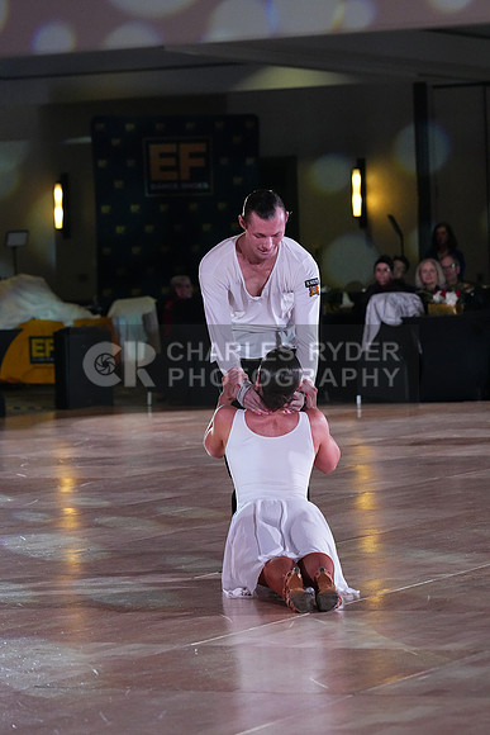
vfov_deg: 14.1
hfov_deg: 9.4
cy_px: 368
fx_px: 2979
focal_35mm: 146
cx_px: 245
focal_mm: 146
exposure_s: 1/400
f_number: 6.3
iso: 8000
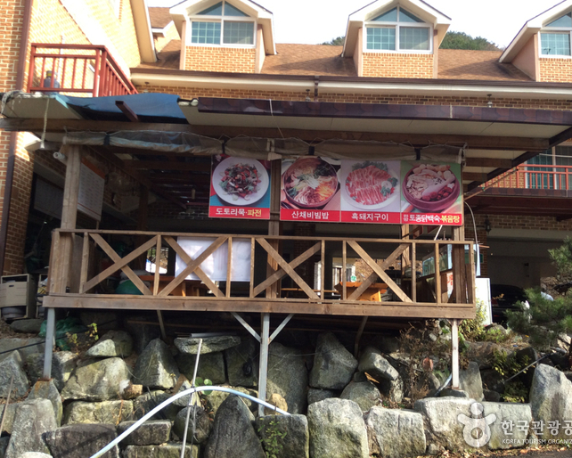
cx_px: 293
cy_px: 227
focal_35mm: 35
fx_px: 593
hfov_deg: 51.5
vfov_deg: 42.2
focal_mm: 3.3
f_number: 2.4
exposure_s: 1/427
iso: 32
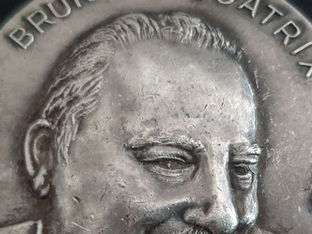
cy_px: 161
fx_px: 469
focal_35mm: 52
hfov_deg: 36.8
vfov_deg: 27.8
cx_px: 177
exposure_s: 1/13
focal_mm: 4.3
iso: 250
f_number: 1.5
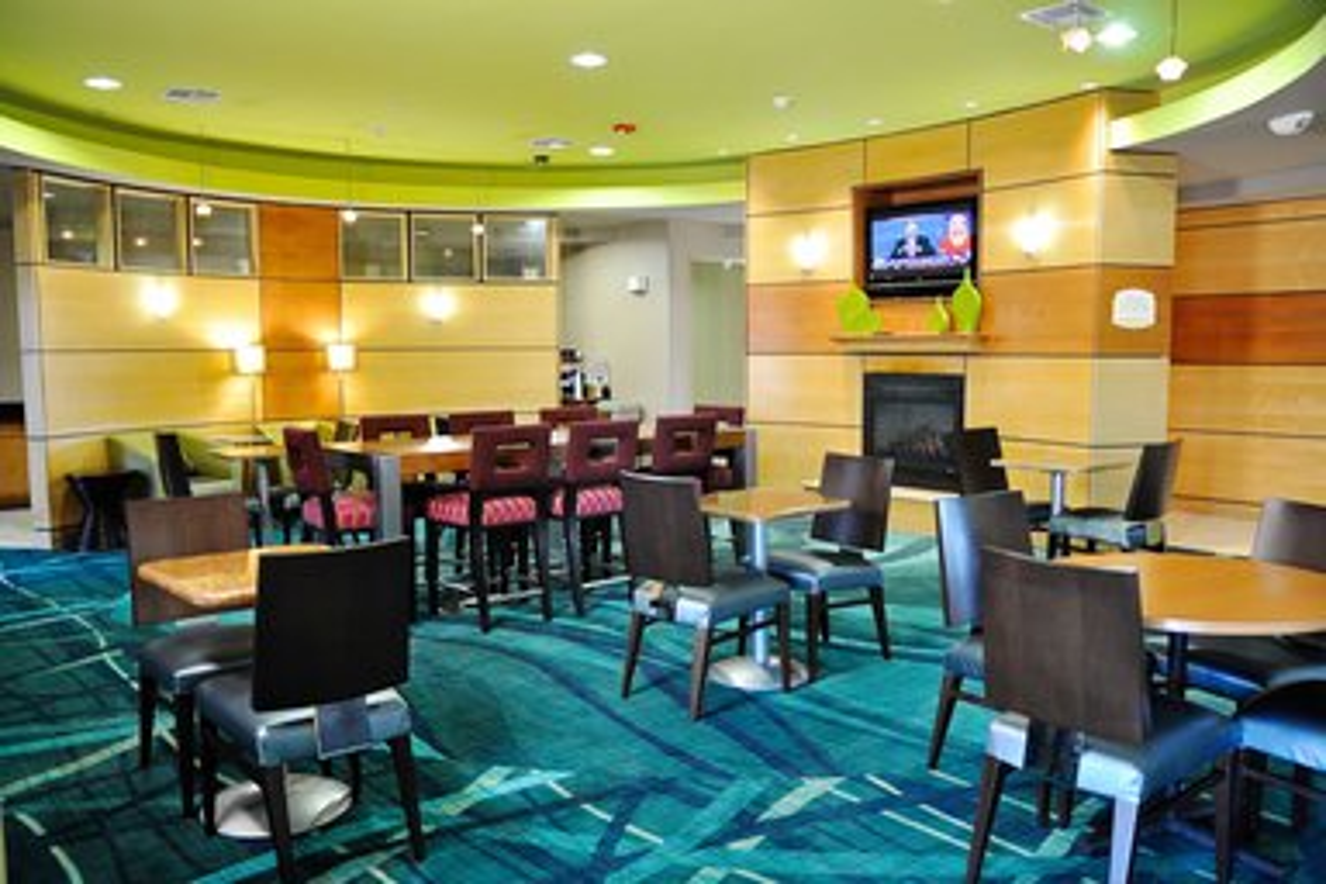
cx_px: 663
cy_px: 442
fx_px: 994
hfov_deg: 67.4
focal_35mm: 27
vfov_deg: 47.9
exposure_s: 1/20
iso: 400
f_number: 2.8
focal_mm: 18
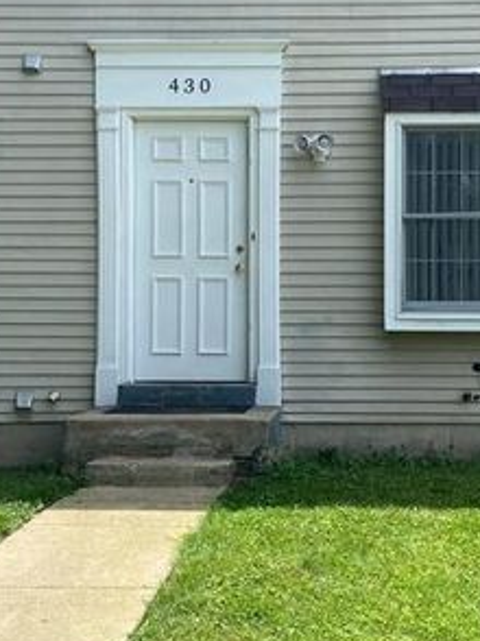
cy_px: 317
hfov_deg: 24.7
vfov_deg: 32.7
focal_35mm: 59
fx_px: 1092
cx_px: 319
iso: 32
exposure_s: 1/1701
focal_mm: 4.25
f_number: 1.8
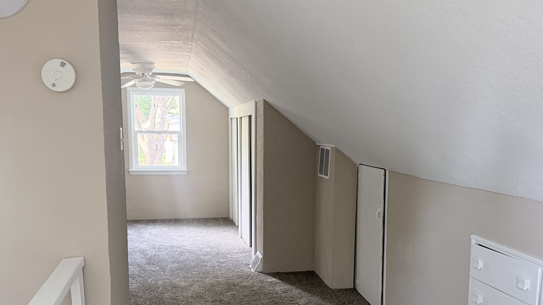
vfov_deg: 31.0
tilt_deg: -8.6
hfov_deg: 52.7
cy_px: 200
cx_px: 290
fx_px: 547
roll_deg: +0.6
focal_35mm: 38
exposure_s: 1/60
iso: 320
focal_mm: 6.76
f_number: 1.78
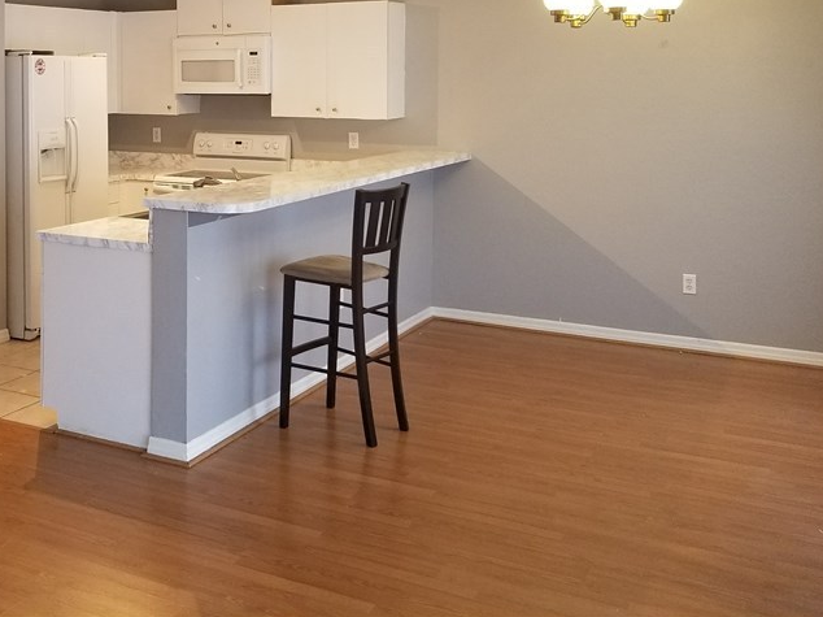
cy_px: 120
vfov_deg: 33.3
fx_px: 998
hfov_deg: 42.9
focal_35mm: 42
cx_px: 170
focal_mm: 4.25
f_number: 1.7
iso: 125
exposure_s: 1/60
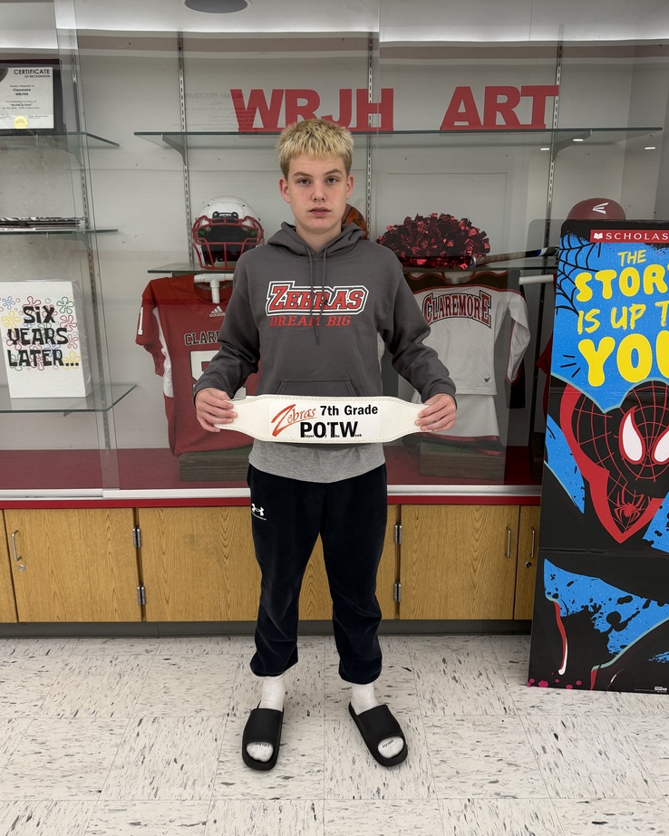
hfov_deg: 54.9
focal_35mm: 26
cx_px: 328
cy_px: 379
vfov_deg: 65.9
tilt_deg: -12.8
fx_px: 644
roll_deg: +0.7
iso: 160
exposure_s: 1/60
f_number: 1.78
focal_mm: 6.76
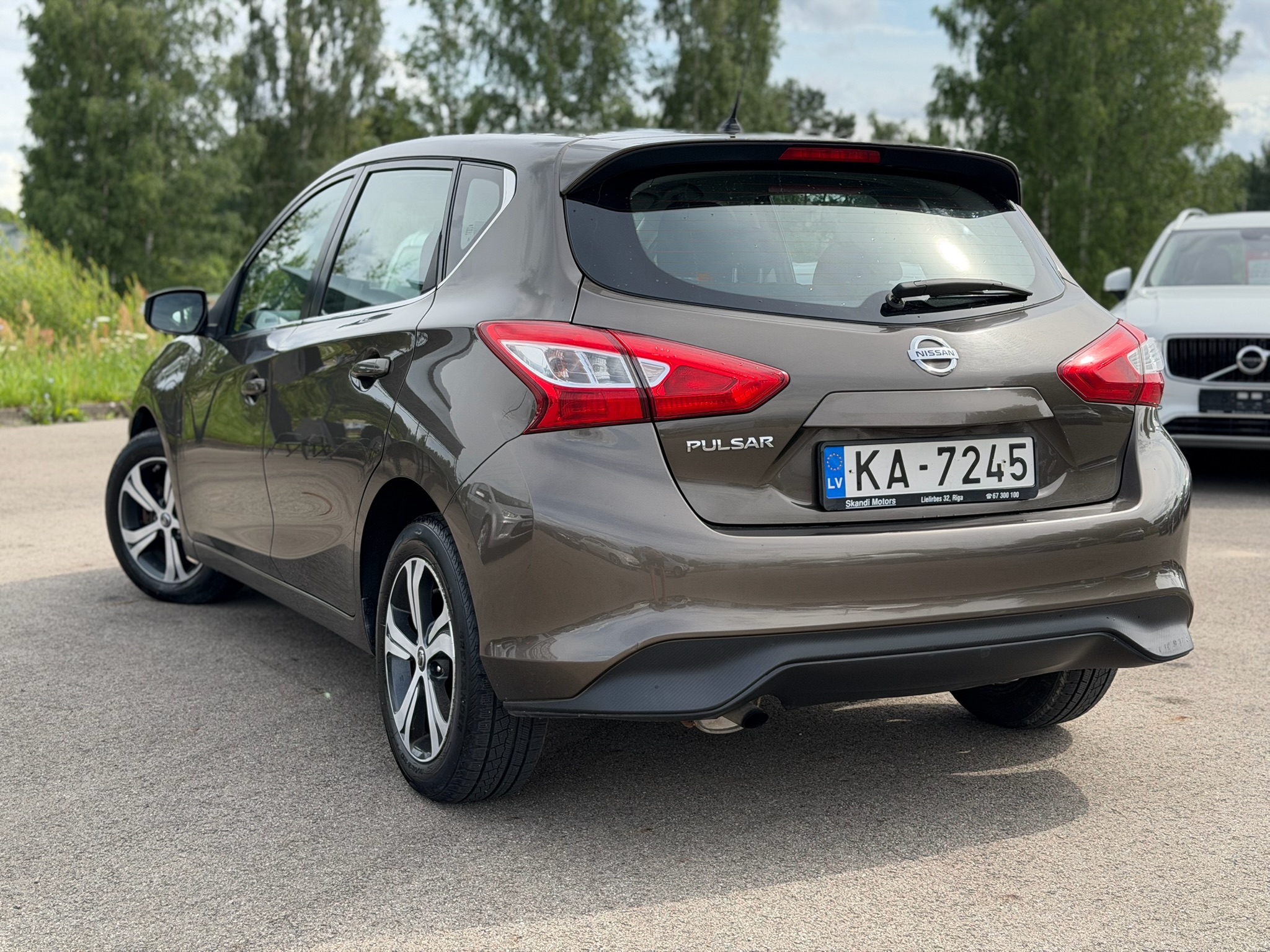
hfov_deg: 39.7
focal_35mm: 48
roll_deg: -0.8
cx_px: 635
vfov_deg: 30.3
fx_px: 1761
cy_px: 476
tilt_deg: -5.9
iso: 80
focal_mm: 6.76
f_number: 1.78
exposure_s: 1/2494
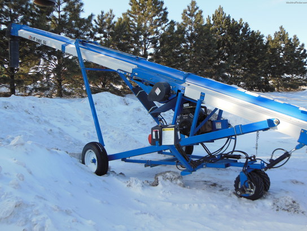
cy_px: 116
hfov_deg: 55.4
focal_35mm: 33
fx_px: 293
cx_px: 154
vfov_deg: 42.9
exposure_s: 1/500
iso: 125
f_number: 3.5
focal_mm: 6
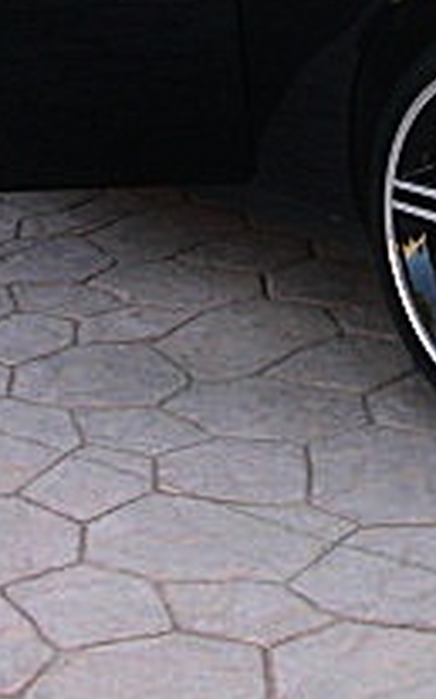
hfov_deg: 11.0
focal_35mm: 118
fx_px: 2248
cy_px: -24
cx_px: 416
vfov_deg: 17.2
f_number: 2.8
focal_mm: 6.3
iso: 100
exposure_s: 1/125
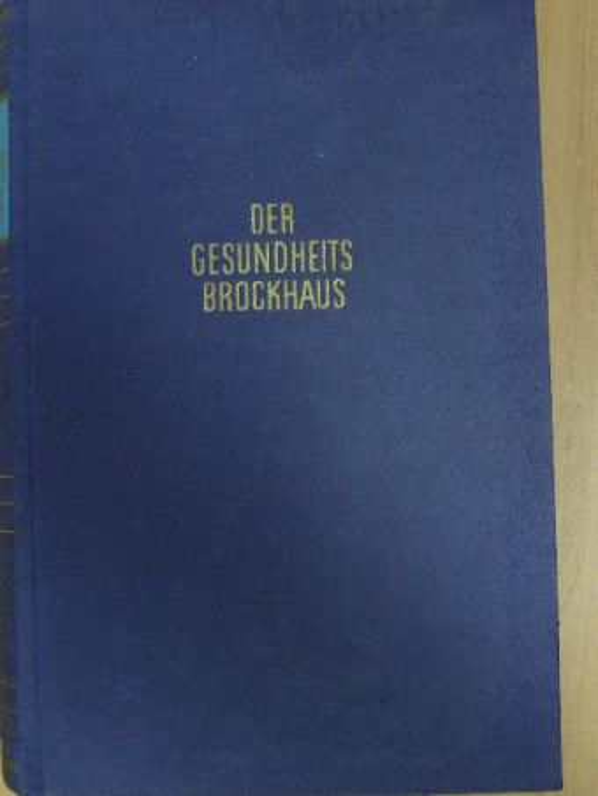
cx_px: 299
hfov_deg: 25.2
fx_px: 1335
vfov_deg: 33.2
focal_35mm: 58
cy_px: 398
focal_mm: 9.7
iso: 200
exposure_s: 1/12.6
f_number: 3.5
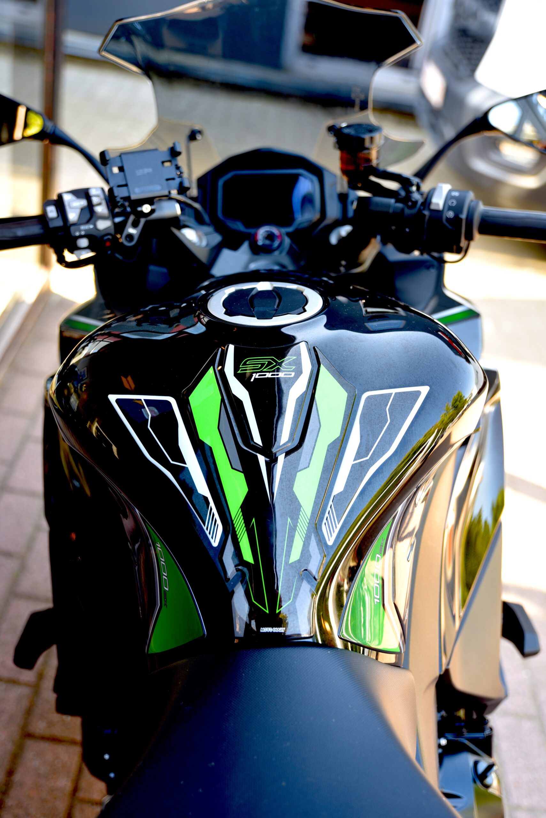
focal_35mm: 45
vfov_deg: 43.6
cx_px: 273
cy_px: 409
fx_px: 1023
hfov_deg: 29.9
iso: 100
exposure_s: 1/40
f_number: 2.8
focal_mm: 45
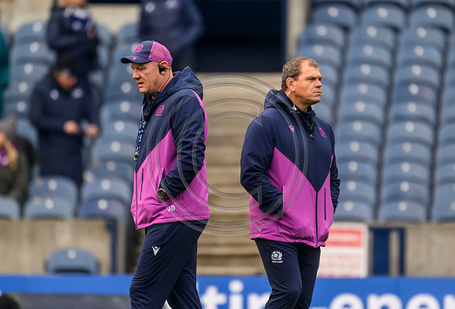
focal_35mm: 888
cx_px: 257
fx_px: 11290
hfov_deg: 2.3
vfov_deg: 1.6
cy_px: 139
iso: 3200
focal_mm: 784
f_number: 5.6
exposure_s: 1/1600
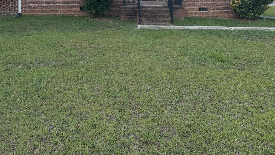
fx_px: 262
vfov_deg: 30.4
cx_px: 140
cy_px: -1
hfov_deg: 55.3
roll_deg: -0.8
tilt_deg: -0.8
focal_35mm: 36
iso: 80
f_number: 1.78
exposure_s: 1/570
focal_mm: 6.86
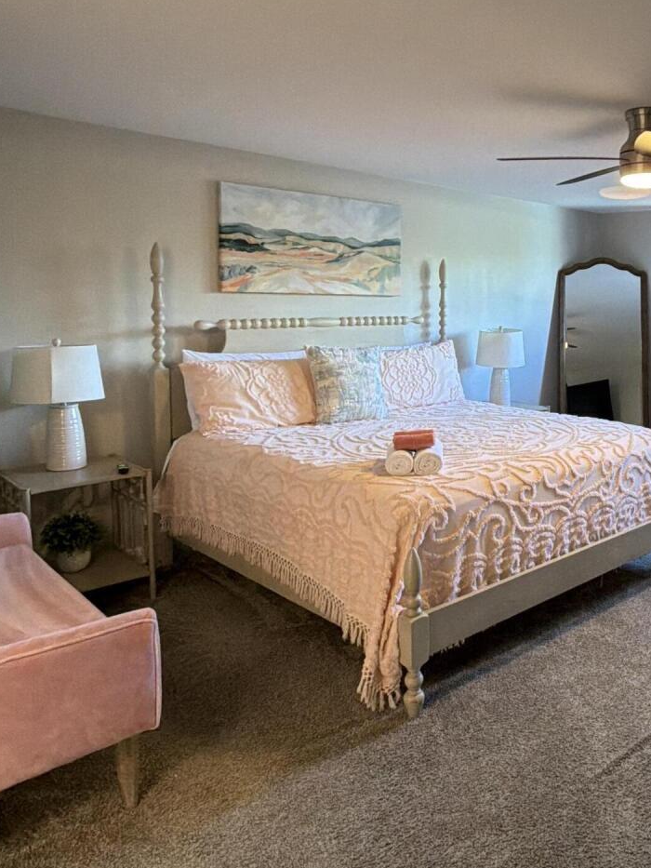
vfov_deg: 59.5
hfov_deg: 43.4
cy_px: 354
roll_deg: -1.2
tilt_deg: -4.8
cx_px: 565
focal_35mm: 30
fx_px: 752
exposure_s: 1/60
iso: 400
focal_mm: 2.22
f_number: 2.2
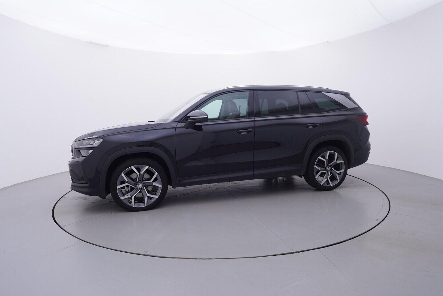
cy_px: 148
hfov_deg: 77.3
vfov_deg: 56.2
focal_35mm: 22
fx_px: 277
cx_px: 222
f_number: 5
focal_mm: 15
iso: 200
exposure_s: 1/80
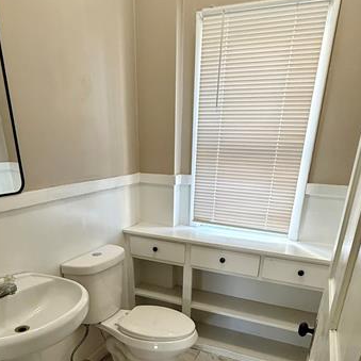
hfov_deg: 57.3
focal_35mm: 28
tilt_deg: -23.8
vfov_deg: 53.1
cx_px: 175
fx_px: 330
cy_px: 294
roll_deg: -2.4
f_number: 2.2
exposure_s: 1/120
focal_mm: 2.22
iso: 320
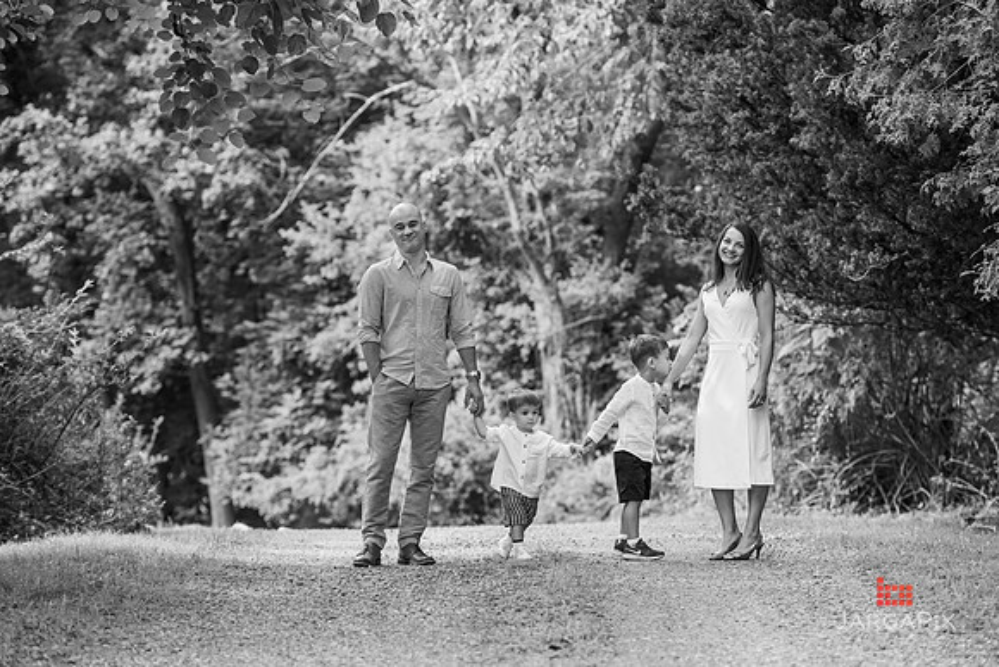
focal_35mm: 112
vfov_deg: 12.2
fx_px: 3109
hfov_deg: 18.3
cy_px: 334
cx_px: 500
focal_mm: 112
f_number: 4
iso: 200
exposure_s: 1/640
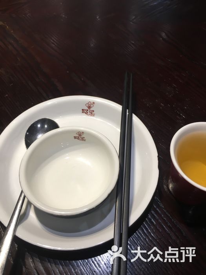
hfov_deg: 48.2
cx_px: 103
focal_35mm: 29
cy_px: 138
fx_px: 230
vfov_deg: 61.7
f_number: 2.2
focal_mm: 4.15
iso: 64
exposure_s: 1/33
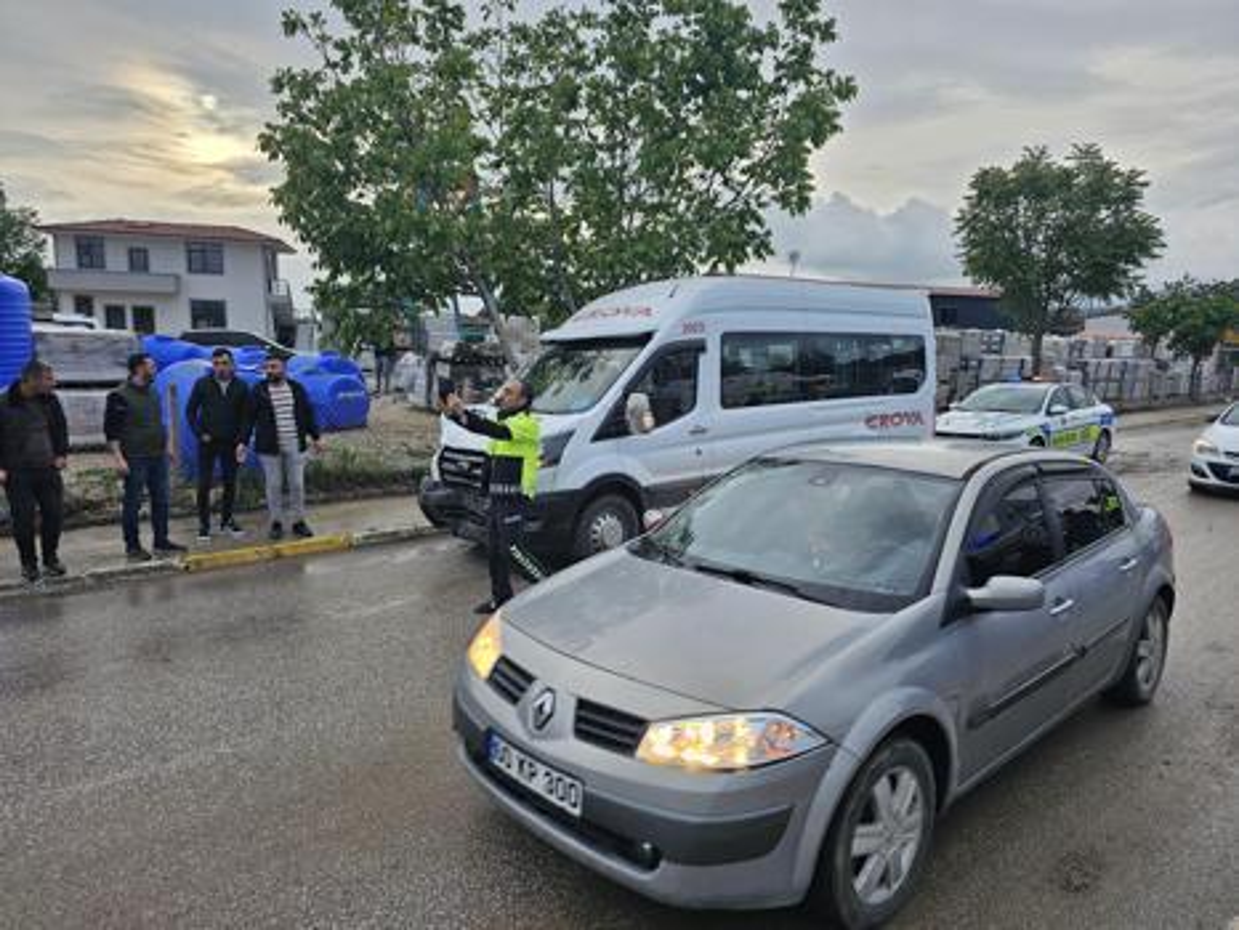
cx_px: 620
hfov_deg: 73.9
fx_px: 824
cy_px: 465
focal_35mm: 23
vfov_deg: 58.9
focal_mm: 6.3
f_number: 1.7
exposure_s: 1/228
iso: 20
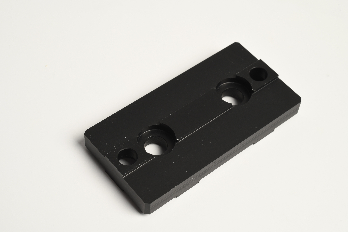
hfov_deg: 33.4
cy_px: 116
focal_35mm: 60
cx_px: 174
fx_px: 580
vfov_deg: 22.6
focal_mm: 60
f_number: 18
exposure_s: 1/80
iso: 400
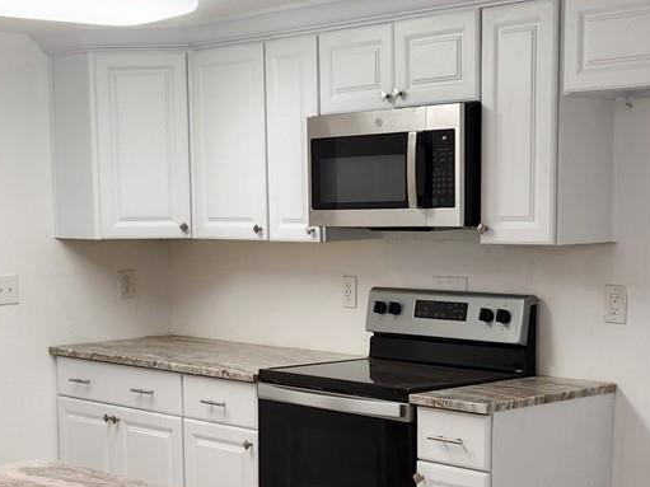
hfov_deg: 27.0
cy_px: 387
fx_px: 1352
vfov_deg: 20.2
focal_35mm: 72
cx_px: 270
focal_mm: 5.4
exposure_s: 1/120
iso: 80
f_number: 1.8
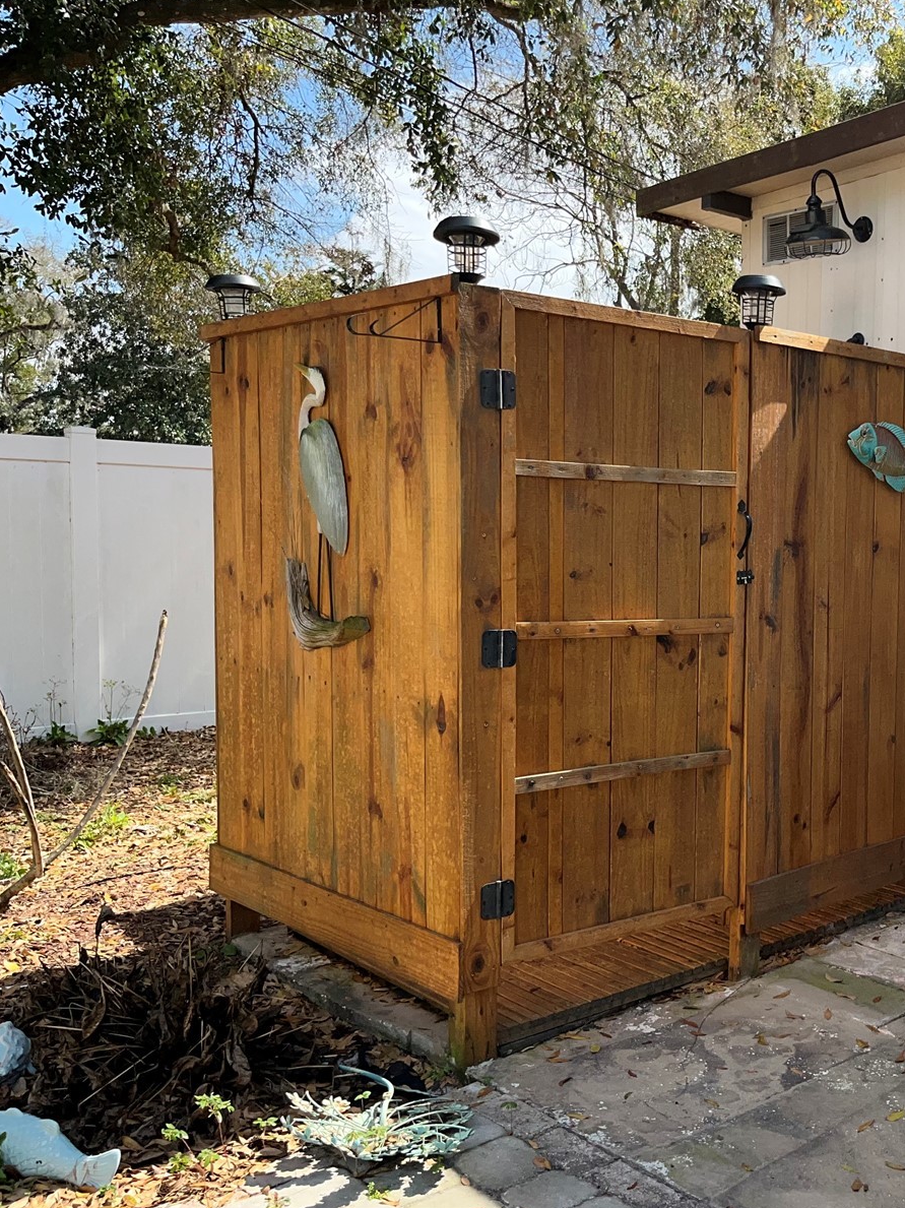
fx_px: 1221
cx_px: 746
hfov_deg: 38.9
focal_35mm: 35
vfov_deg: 52.6
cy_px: 603
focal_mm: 5.1
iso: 32
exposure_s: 1/2967
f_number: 1.6
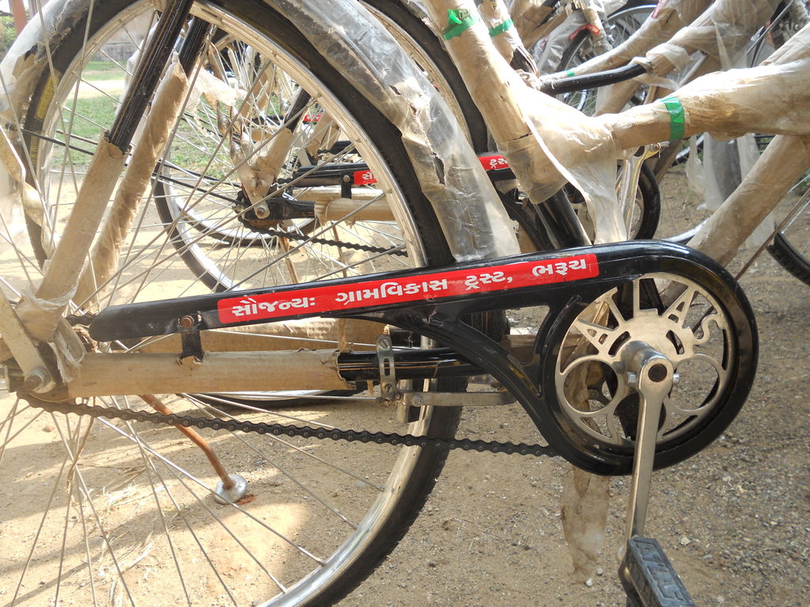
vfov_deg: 44.2
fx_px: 749
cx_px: 405
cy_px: 304
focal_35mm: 32
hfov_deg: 56.8
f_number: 3.5
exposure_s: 1/125
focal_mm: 5.8
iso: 100
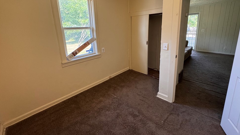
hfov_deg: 99.4
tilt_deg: -12.7
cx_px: 123
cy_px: 50
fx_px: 102
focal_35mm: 16
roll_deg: +2.2
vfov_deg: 66.0
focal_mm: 2.22
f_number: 2.2
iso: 250
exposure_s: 1/99
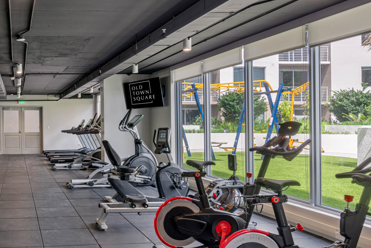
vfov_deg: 38.9
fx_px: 350
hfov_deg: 50.3
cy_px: 111
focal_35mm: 34
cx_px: 45
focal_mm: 16
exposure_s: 1/45
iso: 800
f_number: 8
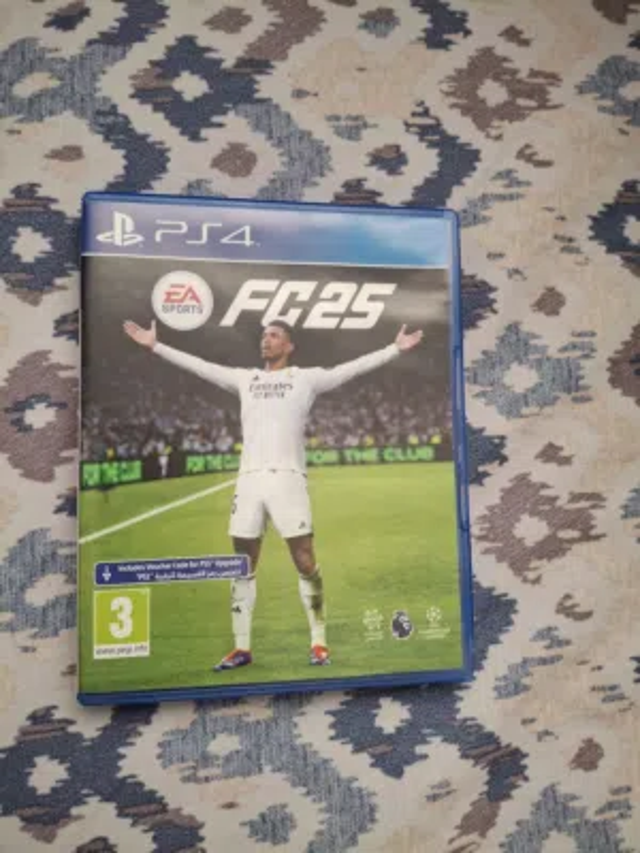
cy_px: 426
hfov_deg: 54.9
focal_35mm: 25
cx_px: 320
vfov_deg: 69.4
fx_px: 616
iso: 200
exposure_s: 1/50
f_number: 1.8
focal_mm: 4.69
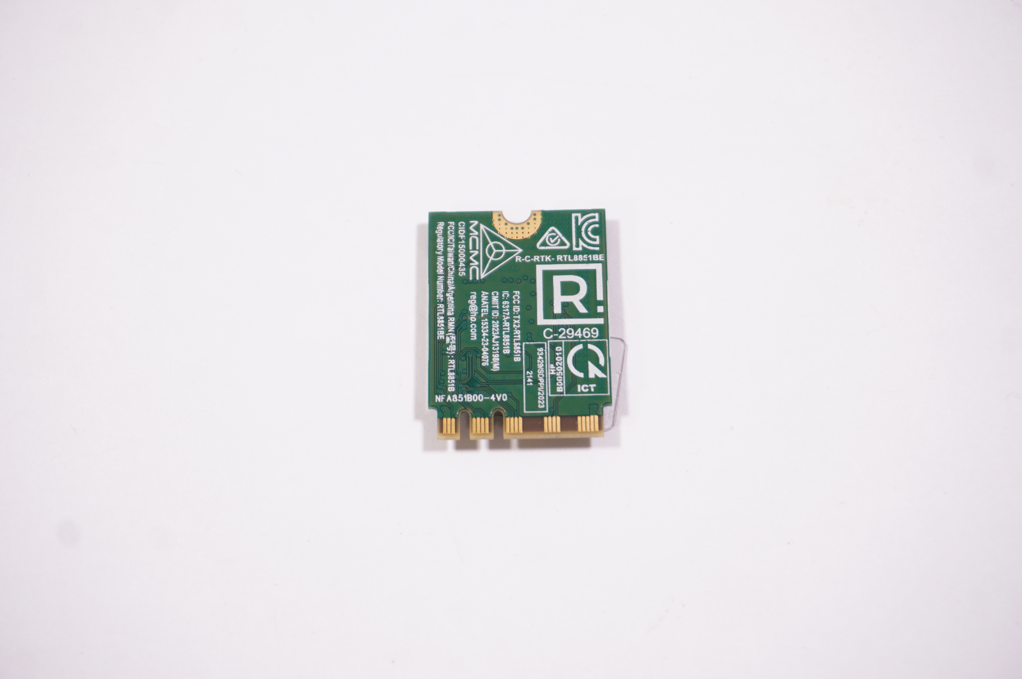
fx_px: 1829
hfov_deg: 31.2
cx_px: 511
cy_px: 340
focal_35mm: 64
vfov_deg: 21.0
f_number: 5.6
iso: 320
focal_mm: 43
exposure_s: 1/80
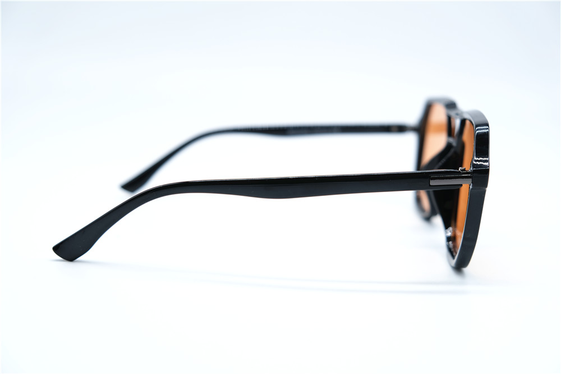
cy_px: 187
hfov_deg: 38.9
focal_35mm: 51
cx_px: 280
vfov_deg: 26.5
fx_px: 794
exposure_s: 1/170
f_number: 4
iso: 160
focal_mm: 34.3
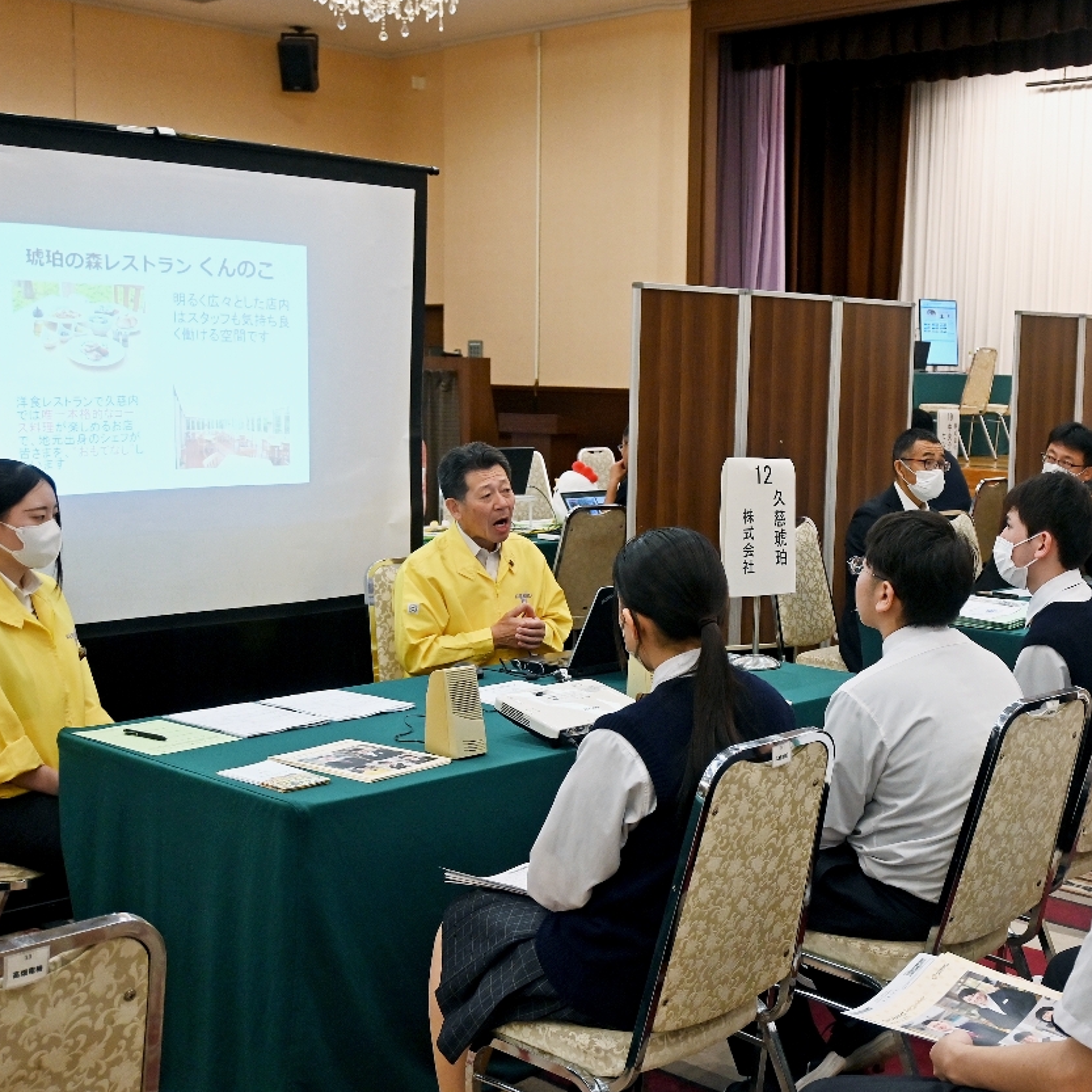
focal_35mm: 47
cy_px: 550
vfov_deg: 36.1
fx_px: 1677
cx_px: 777
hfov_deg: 35.5
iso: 900
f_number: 4.2
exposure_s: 1/125
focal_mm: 24
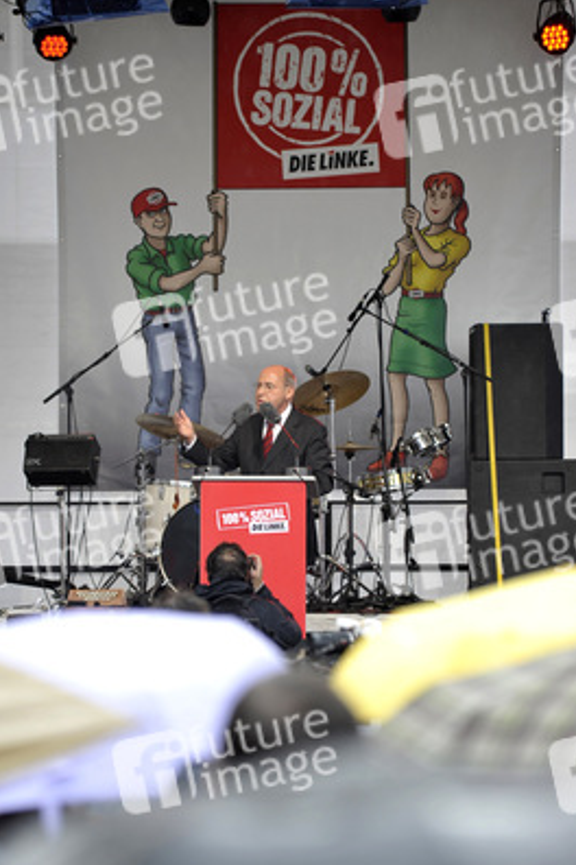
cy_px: 435
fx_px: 4848
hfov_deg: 6.8
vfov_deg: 10.2
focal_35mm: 202
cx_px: 289
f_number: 5
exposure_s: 1/250
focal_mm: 200
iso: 640
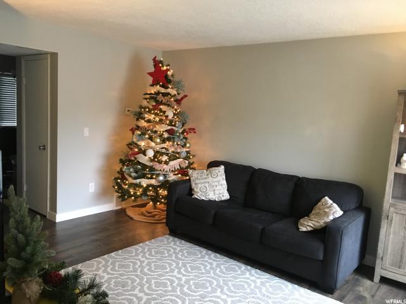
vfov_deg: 48.2
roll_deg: -3.6
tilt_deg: -7.1
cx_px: 203
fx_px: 340
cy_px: 152
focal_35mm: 29
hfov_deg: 61.7
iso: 200
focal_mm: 4.15
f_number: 2.2
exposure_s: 1/17
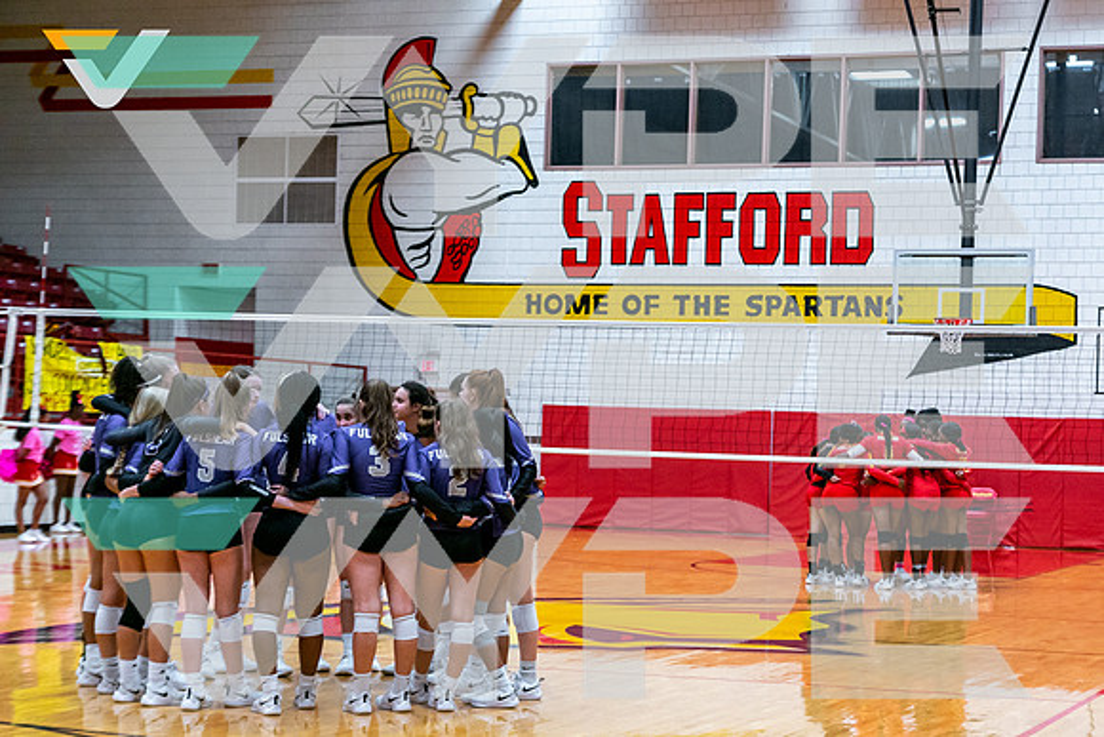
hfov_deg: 28.1
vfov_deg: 19.0
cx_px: 671
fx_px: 2201
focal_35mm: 72
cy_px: 421
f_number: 2.8
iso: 2000
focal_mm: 59
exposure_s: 1/1000
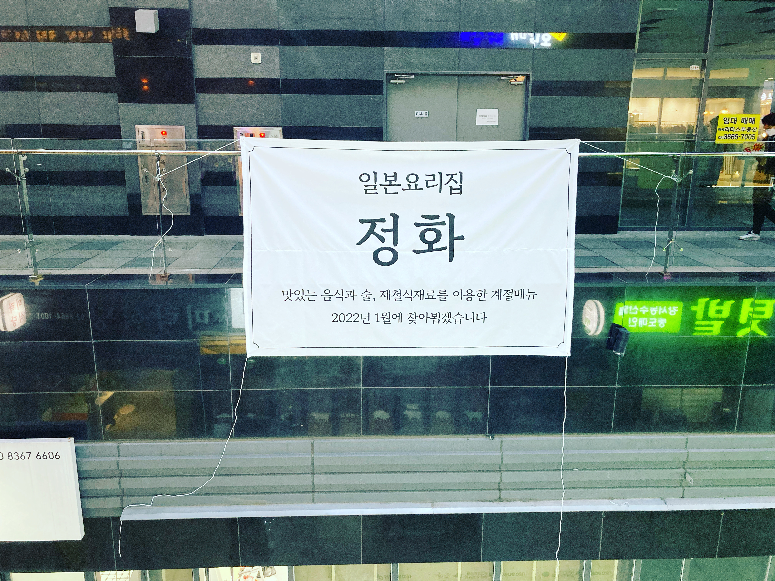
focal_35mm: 28
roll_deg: -0.3
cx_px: 388
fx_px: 627
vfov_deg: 49.7
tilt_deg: -13.1
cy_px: 290
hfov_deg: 63.4
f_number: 1.8
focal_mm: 3.99
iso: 320
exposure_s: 1/60
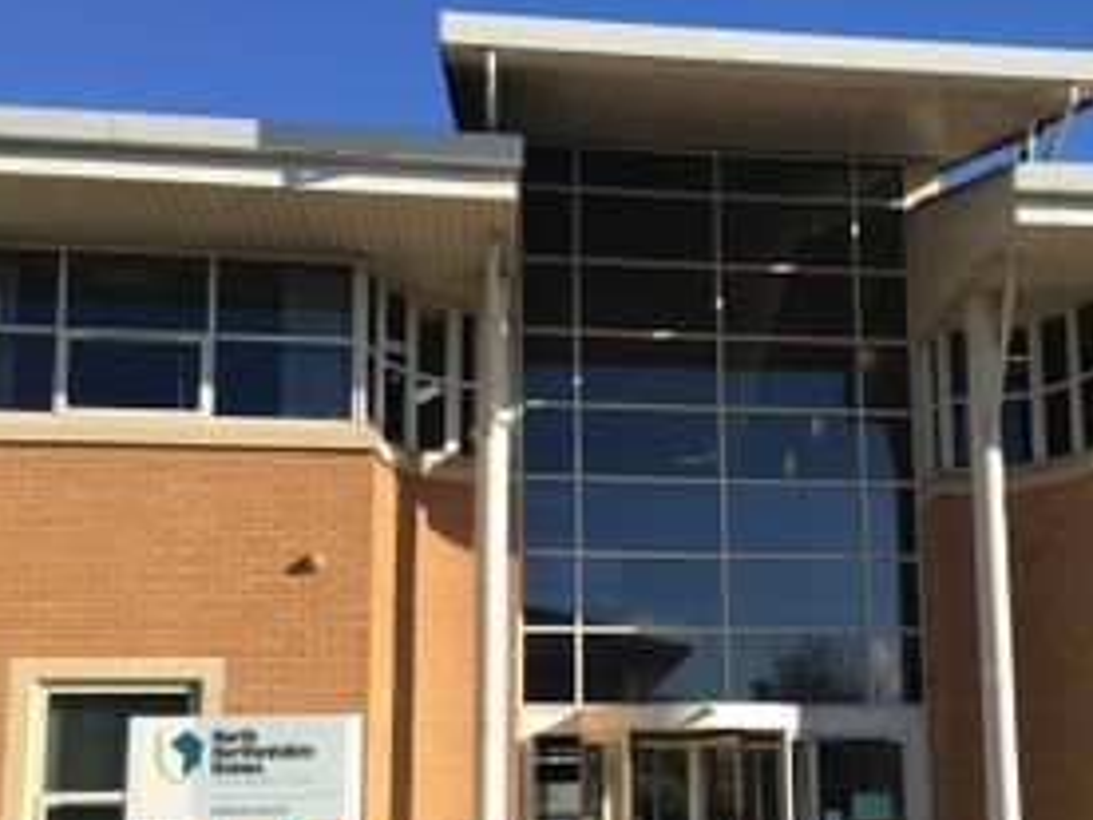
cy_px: 586
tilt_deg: +9.3
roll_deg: +0.0
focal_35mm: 42
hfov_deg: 44.7
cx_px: 622
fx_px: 1326
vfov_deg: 33.8
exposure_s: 1/1040
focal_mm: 4.15
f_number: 2.2
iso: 25
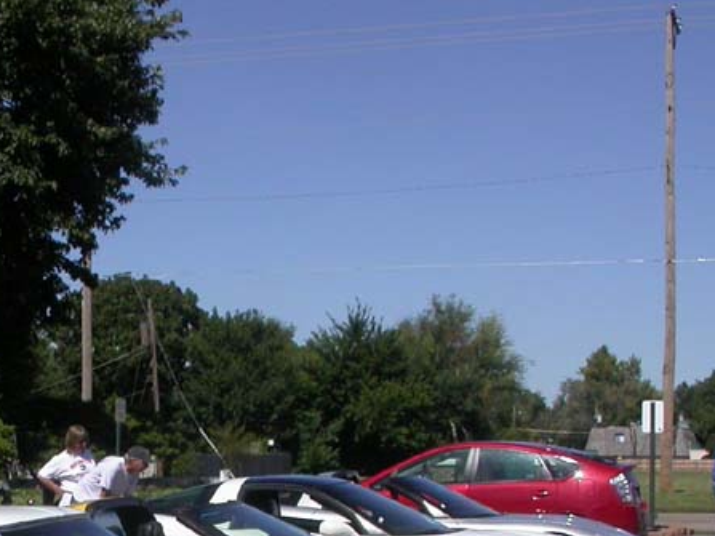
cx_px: 106
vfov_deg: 16.5
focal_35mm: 87
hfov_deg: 22.1
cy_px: 587
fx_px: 1797
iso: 100
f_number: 7.5
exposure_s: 1/595
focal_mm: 7.85
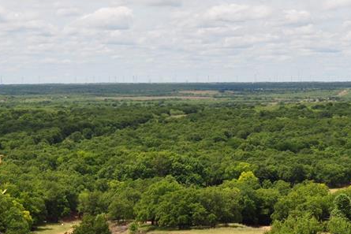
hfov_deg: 16.5
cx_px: 247
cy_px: 205
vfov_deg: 11.0
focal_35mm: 124
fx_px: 1209
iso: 200
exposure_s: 1/320
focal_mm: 36
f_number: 10
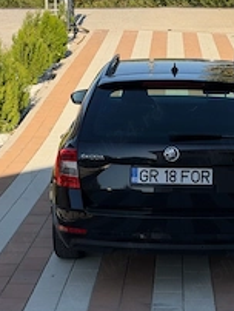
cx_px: 145
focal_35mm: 95
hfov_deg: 15.6
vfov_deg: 20.6
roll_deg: +0.8
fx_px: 854
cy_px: 162
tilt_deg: -9.5
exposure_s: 1/3704
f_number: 1.78
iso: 64
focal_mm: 6.76
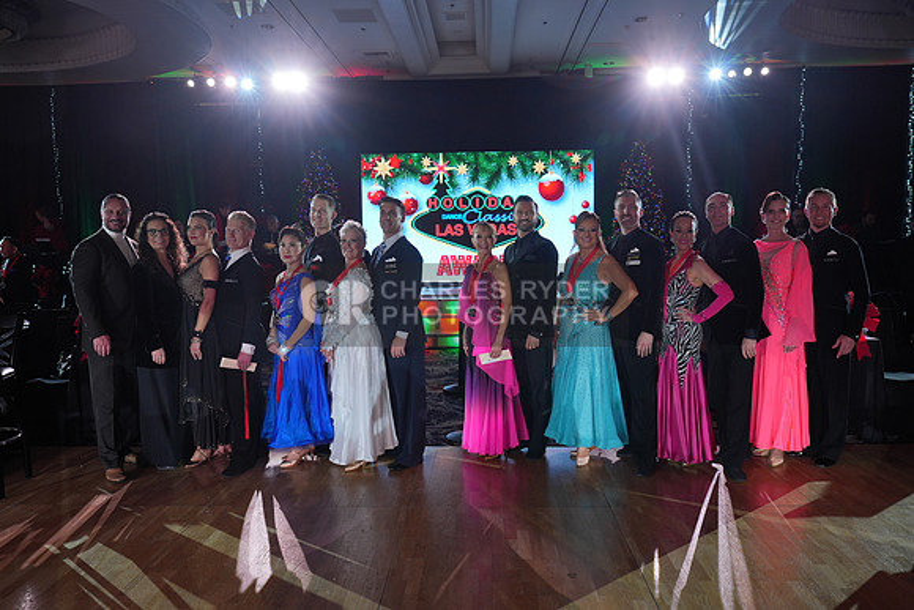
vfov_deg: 48.0
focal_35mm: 27
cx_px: 457
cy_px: 305
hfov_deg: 67.4
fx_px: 686
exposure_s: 1/200
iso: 640
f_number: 5.6
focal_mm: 27
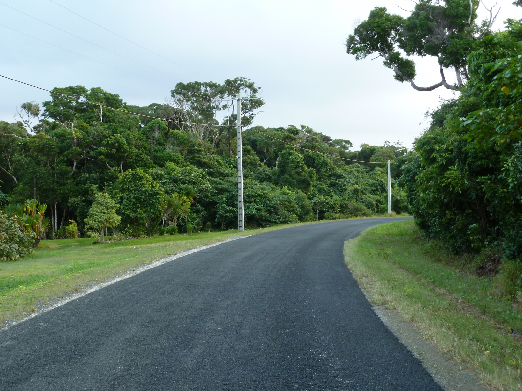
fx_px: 784
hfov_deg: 36.8
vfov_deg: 28.0
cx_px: 261
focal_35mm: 52
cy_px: 196
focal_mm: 8.5
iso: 160
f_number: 3.8
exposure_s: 1/40
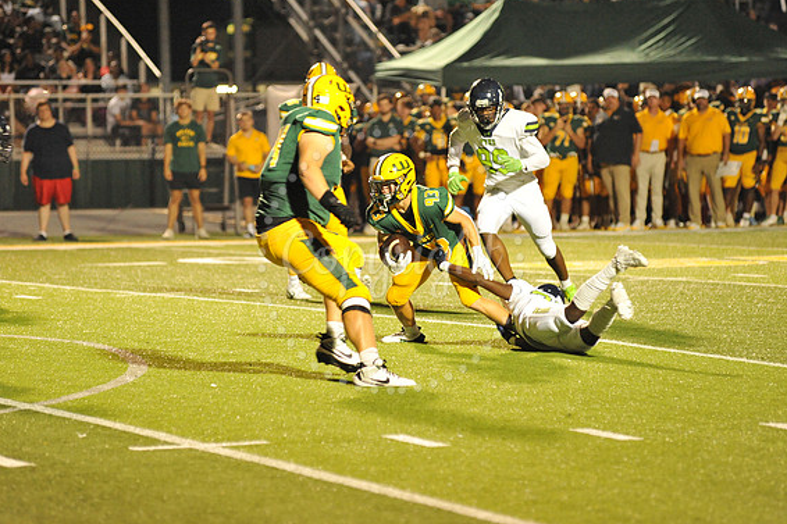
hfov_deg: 10.0
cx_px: 391
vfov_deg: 6.7
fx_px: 4480
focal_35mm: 205
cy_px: 260
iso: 6400
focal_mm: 200
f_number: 4
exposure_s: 1/320
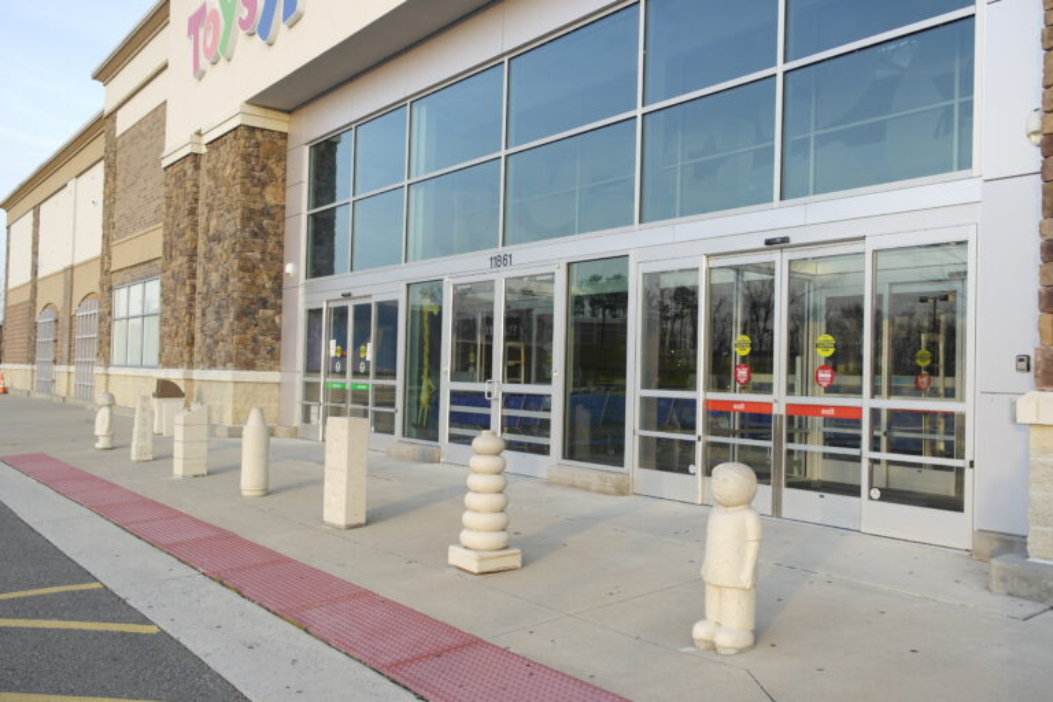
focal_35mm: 30
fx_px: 877
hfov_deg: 61.9
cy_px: 351
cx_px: 526
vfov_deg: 43.6
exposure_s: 1/100
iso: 100
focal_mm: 20
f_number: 4
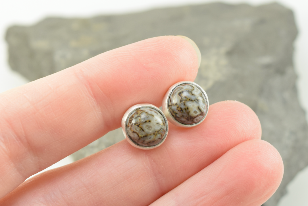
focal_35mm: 85
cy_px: 113
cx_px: 165
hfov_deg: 23.9
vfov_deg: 16.1
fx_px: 727
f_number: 7.1
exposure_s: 1/125
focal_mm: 48
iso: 400
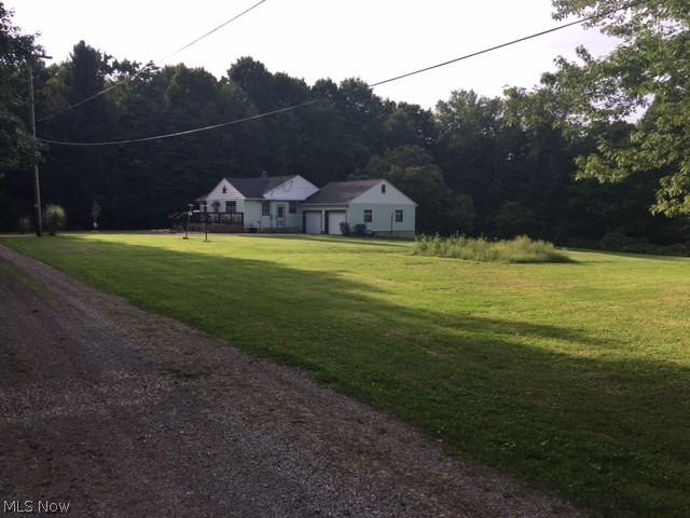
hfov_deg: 61.7
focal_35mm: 29
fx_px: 578
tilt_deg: -3.0
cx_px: 345
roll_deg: -0.2
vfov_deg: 48.2
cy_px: 259
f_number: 2.2
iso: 25
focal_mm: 4.15
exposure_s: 1/610
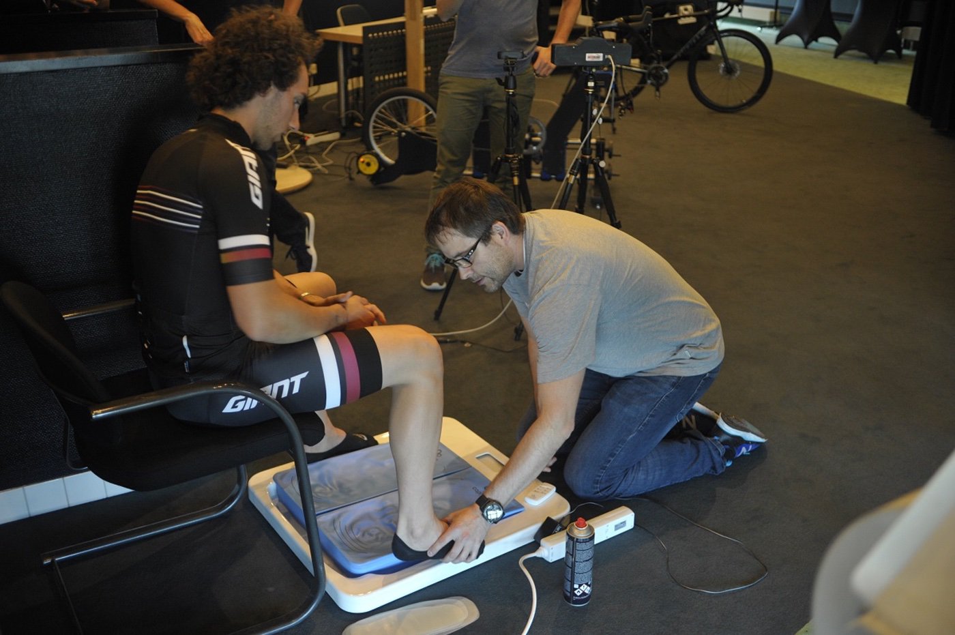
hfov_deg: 54.5
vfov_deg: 37.8
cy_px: 318
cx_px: 478
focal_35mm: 35
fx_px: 928
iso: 1600
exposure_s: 1/100
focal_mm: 35
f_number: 2.8
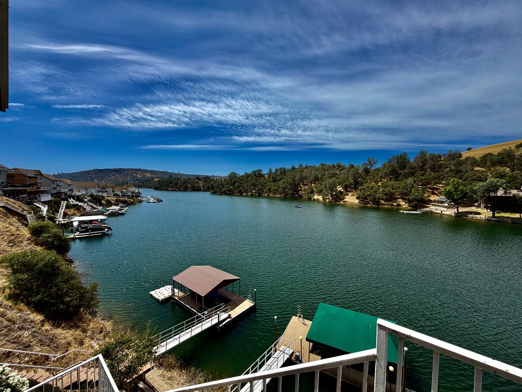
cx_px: 261
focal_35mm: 14
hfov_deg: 102.1
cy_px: 196
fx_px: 211
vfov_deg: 85.7
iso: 20
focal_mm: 2.22
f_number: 2.2
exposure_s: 1/1339
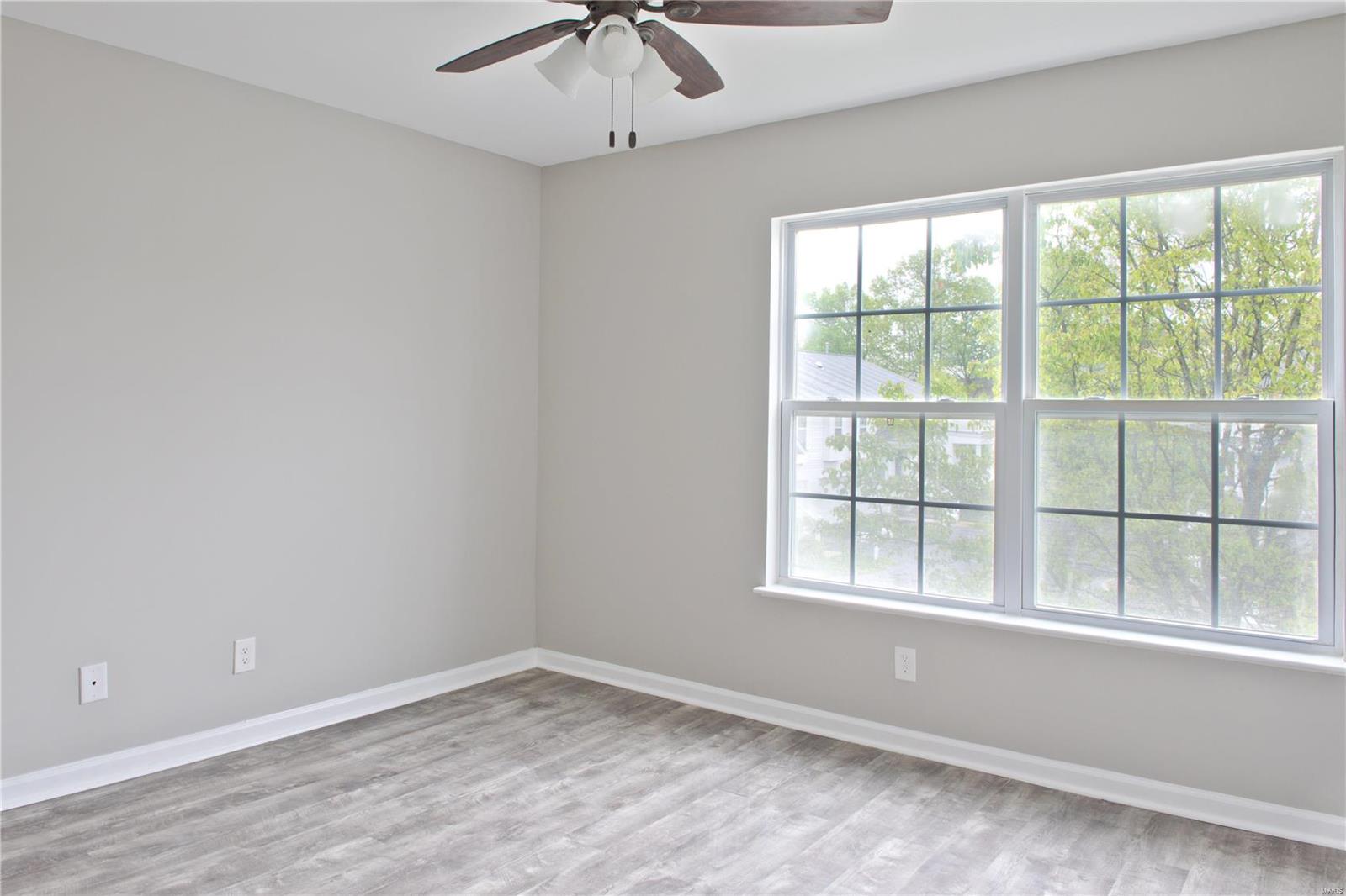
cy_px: 448
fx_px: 897
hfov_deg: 73.8
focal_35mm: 24
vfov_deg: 53.1
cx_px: 673
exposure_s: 1/8
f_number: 11
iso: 100
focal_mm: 24
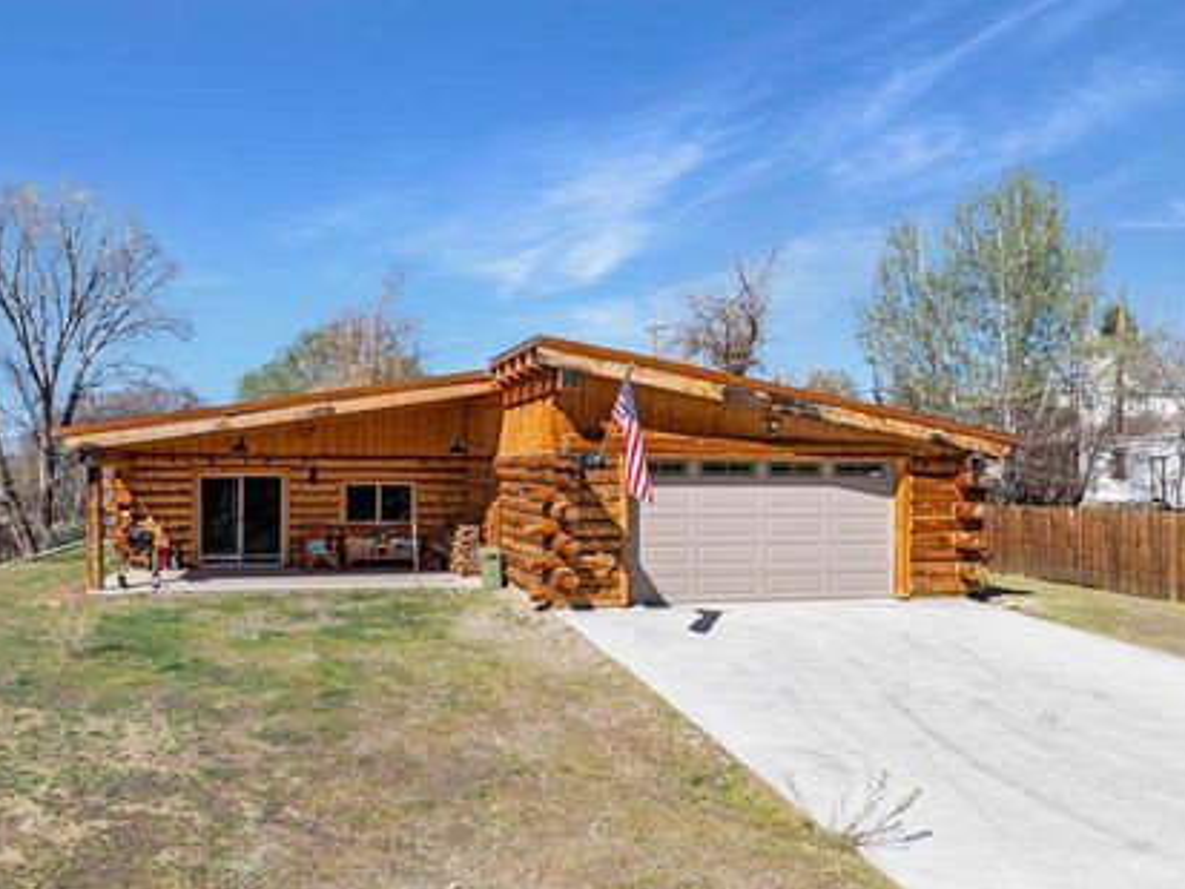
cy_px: 465
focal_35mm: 29
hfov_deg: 61.3
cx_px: 502
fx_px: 993
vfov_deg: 48.2
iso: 110
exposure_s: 1/40
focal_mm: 12.29
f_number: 2.8
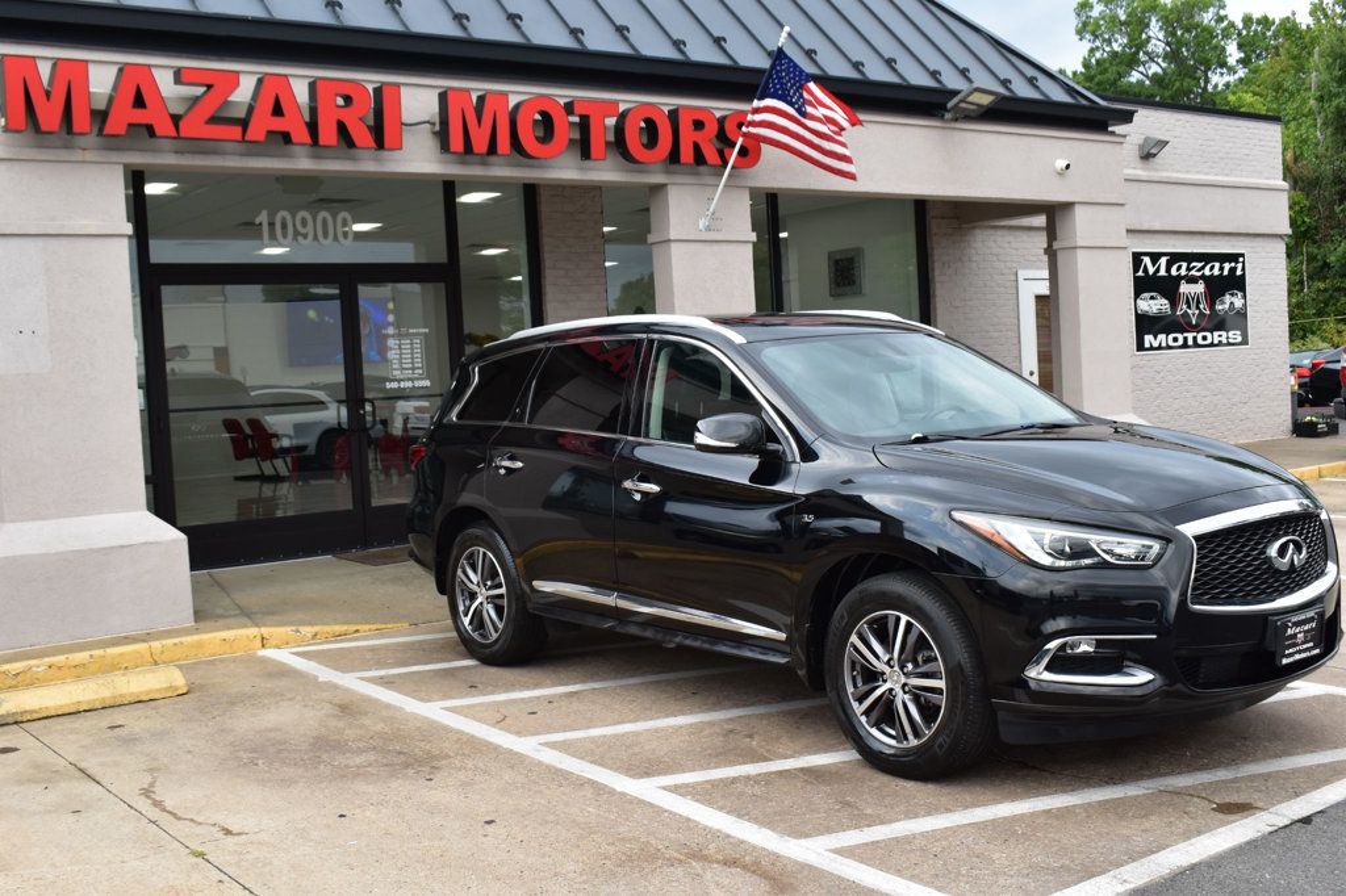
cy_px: 448
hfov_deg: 49.6
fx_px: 1458
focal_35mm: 39
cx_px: 673
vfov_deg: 34.2
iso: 400
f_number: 9
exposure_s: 1/160
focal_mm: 26
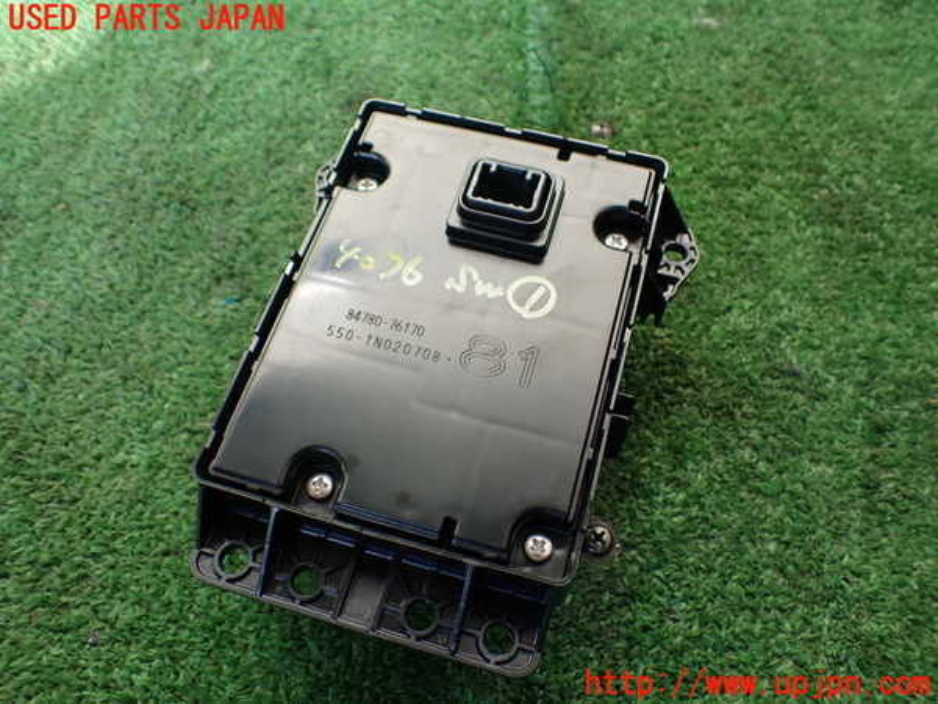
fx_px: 813
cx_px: 469
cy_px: 352
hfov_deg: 60.0
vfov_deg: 46.8
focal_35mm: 30
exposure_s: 1/125
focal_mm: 5.4
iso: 125
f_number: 2.3
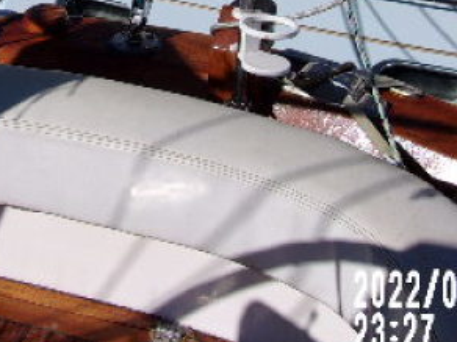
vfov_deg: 18.9
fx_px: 977
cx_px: 83
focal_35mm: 74
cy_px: -53
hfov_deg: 25.8
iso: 80
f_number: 10.4
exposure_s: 1/280
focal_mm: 4.9
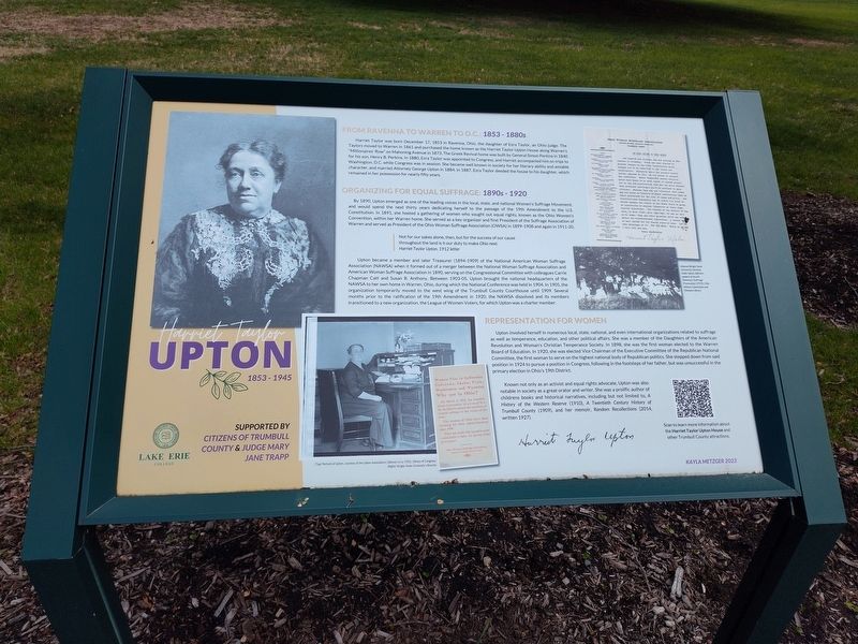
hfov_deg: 73.9
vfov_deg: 58.9
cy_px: 322
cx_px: 429
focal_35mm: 23
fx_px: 570
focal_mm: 5.56
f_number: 1.8
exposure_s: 1/1648
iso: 100
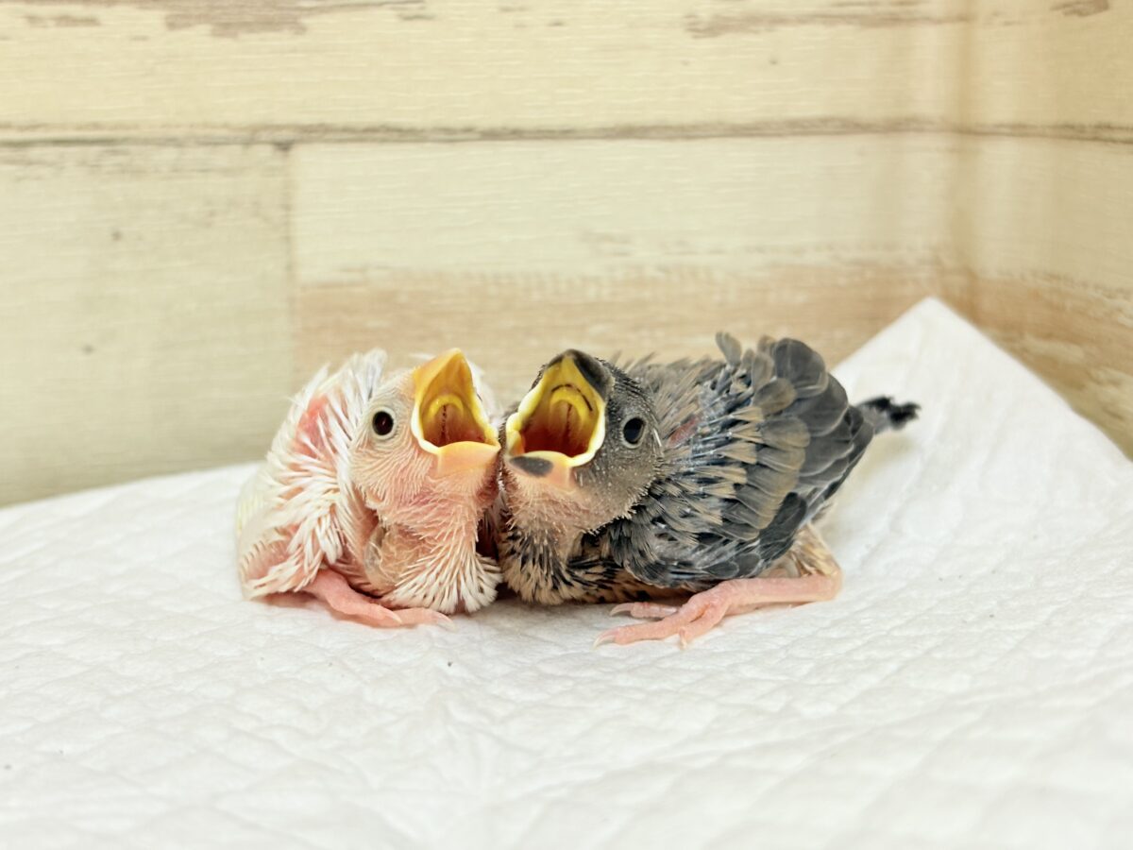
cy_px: 425
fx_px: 1702
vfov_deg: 28.0
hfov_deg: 36.8
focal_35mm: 52
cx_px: 566
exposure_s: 1/50
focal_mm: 5.96
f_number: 1.6
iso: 50
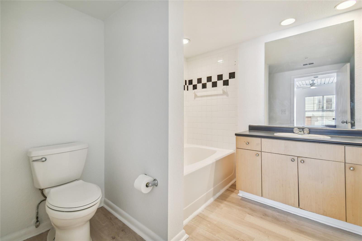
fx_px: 151
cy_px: 120
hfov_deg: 100.4
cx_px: 181
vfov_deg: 77.3
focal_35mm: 15
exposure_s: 1/10
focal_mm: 10
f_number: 7.1
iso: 100
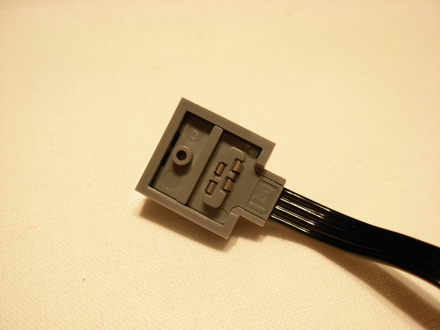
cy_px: 165
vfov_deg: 37.7
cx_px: 220
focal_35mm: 38
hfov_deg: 49.0
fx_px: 483
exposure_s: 1/4.3
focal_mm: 6.3
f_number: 2.9
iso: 79
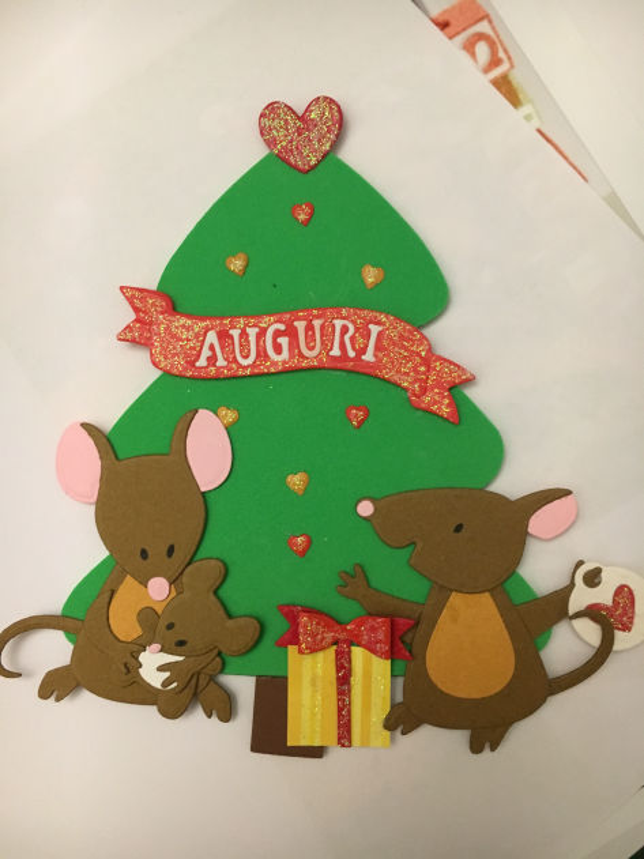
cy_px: 430
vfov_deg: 61.7
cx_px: 322
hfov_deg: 48.2
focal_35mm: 29
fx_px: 720
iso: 200
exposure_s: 1/17
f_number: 2.2
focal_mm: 4.15
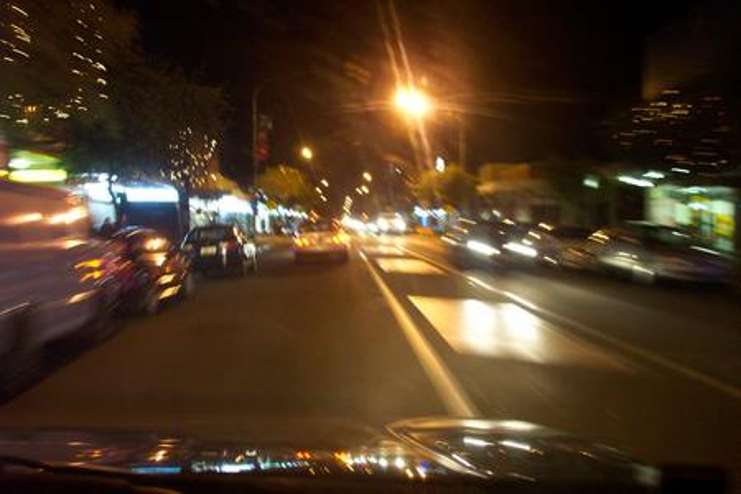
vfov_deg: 37.9
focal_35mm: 35
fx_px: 720
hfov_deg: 54.4
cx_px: 370
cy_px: 247
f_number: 2.8
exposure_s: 1/8
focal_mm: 7.5
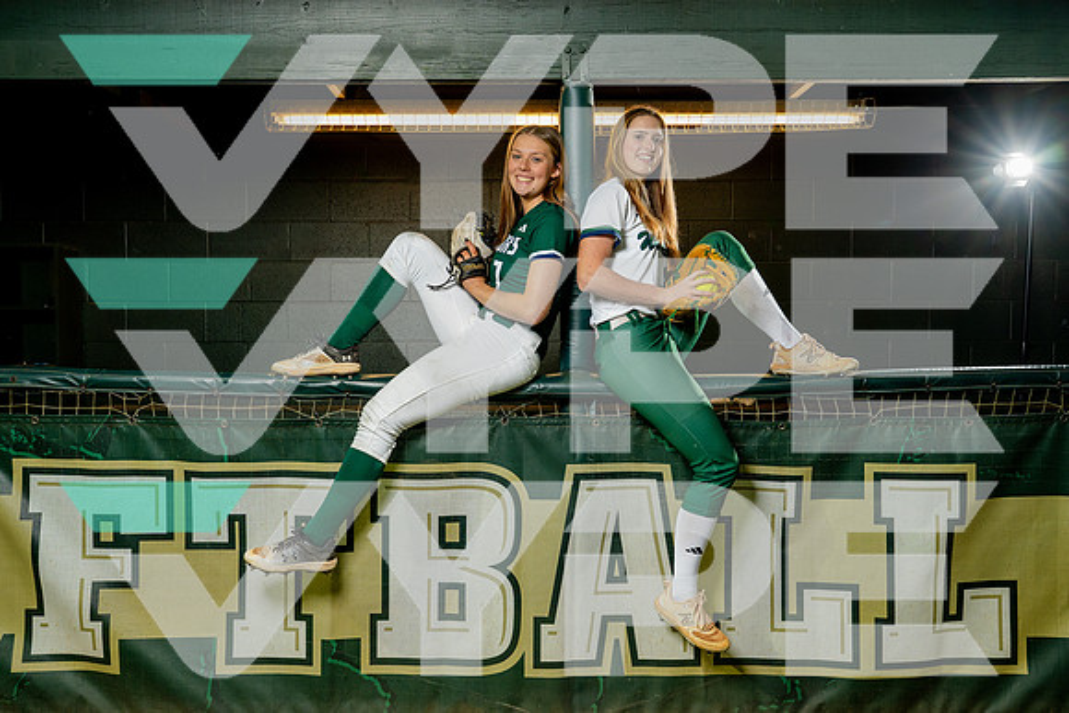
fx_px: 1184
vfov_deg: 33.5
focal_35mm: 40
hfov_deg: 48.6
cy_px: 356
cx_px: 527
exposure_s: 1/250
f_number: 5.6
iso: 800
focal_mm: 39
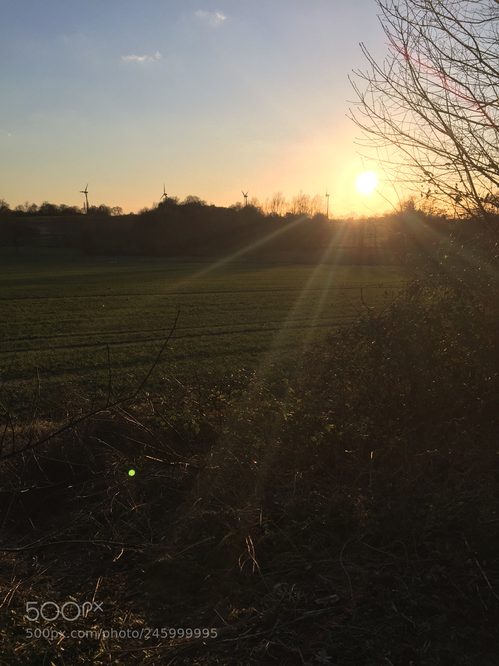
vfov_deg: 61.7
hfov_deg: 48.2
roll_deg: +0.1
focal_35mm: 29
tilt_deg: -10.6
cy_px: 333
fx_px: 557
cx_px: 250
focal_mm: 4.15
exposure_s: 1/1799
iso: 32
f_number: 2.2
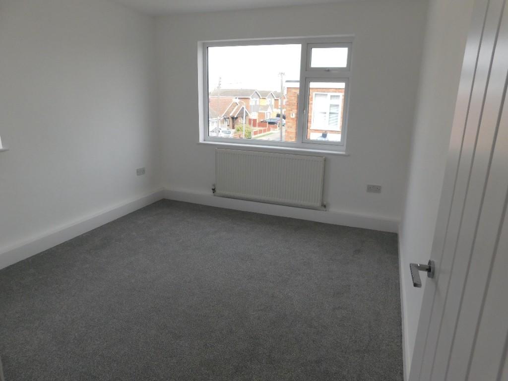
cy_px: 190
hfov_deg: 73.9
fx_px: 338
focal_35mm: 23
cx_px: 254
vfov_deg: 58.9
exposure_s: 1/400
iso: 125
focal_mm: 4
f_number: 3
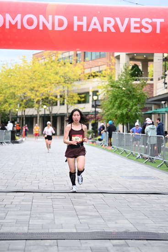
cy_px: 126
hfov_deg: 17.7
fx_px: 539
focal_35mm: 77
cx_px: 84
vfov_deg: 26.3
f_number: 2.8
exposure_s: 1/2000
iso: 640
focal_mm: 77
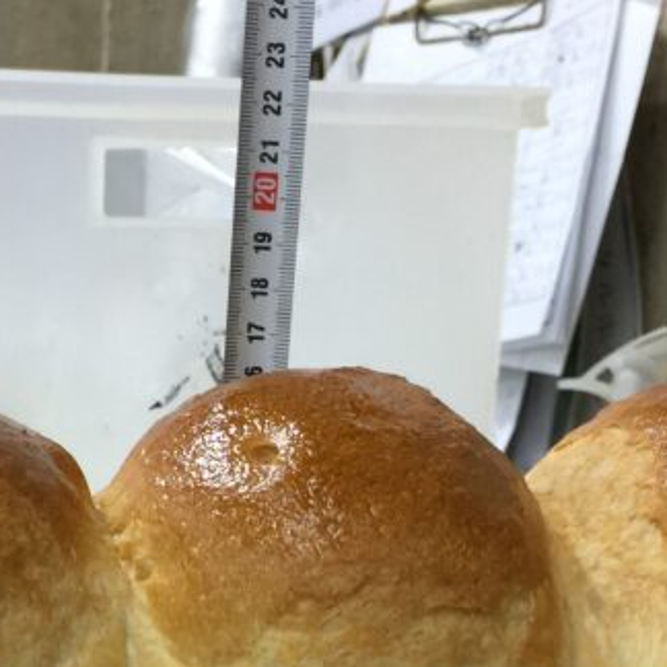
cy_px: 657
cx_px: 142
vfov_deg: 20.7
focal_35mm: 81
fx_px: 1766
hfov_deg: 21.2
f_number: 2.2
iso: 32
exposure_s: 1/15
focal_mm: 4.15
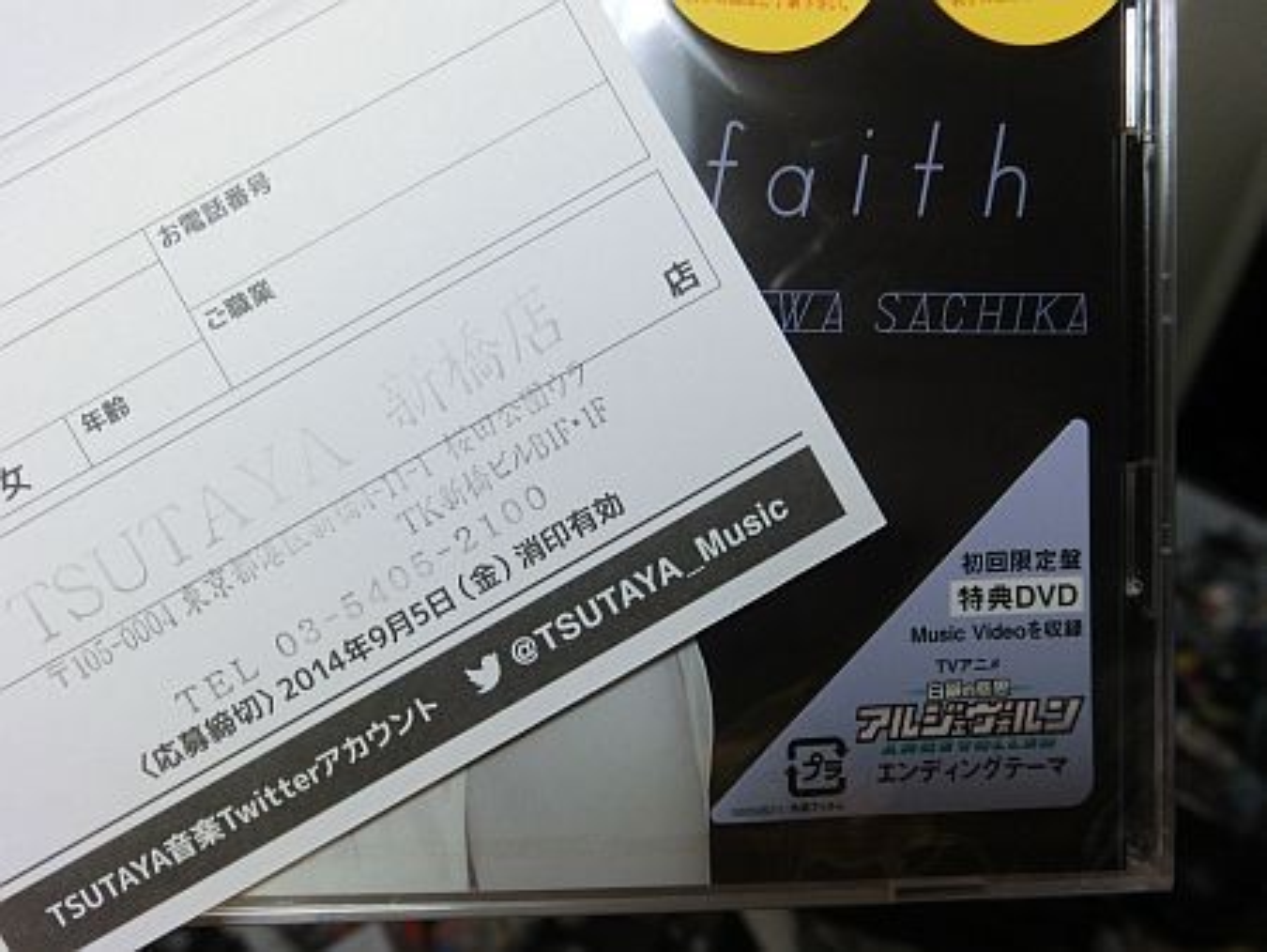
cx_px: 634
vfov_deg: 49.8
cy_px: 476
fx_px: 1025
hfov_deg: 63.4
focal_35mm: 28
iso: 250
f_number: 3
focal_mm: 5
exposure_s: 1/60
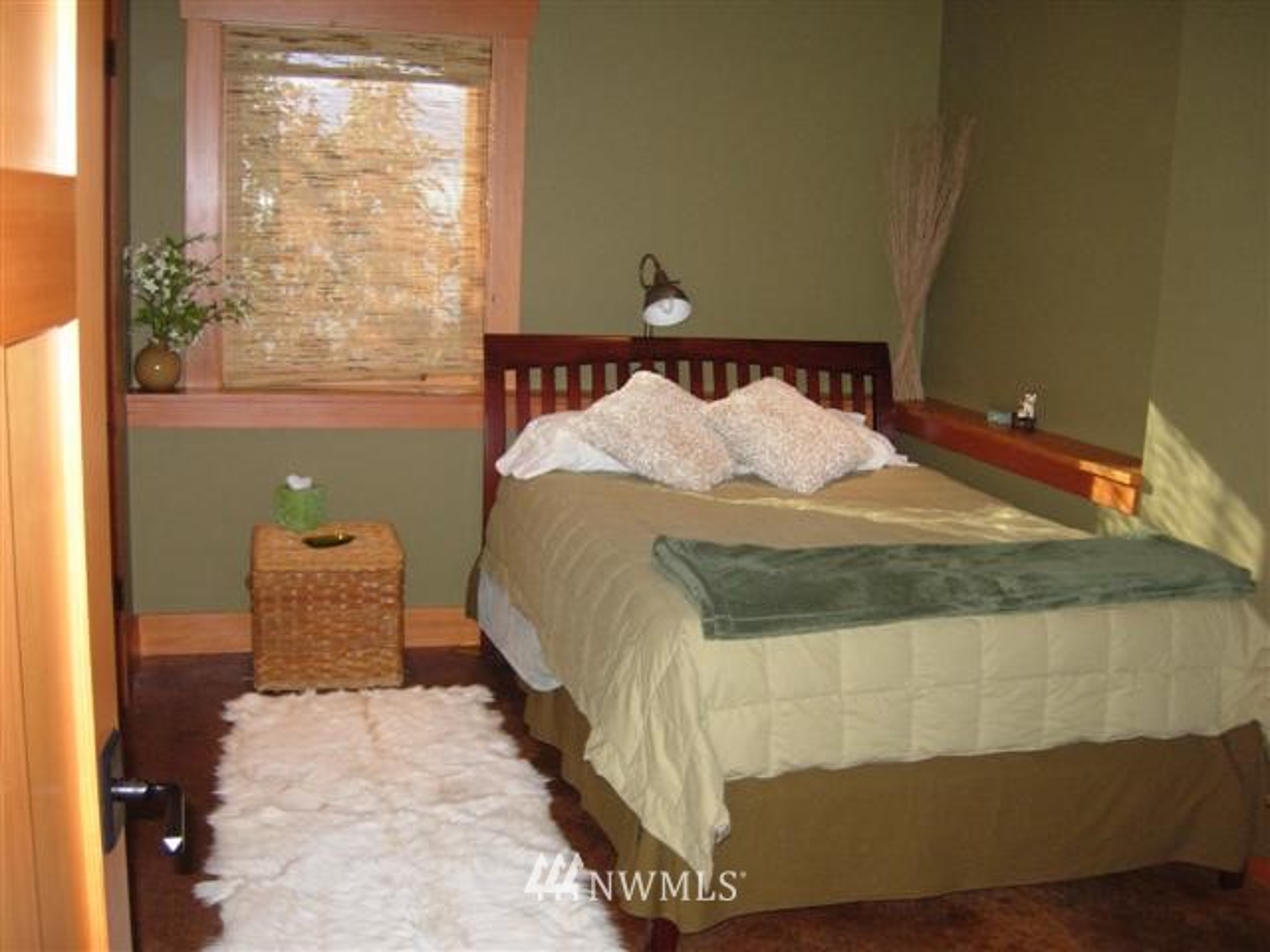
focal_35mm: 36
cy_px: 476
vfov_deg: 39.7
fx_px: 1321
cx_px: 635
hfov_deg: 51.4
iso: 200
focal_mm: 7.5
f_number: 2.7
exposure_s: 1/181
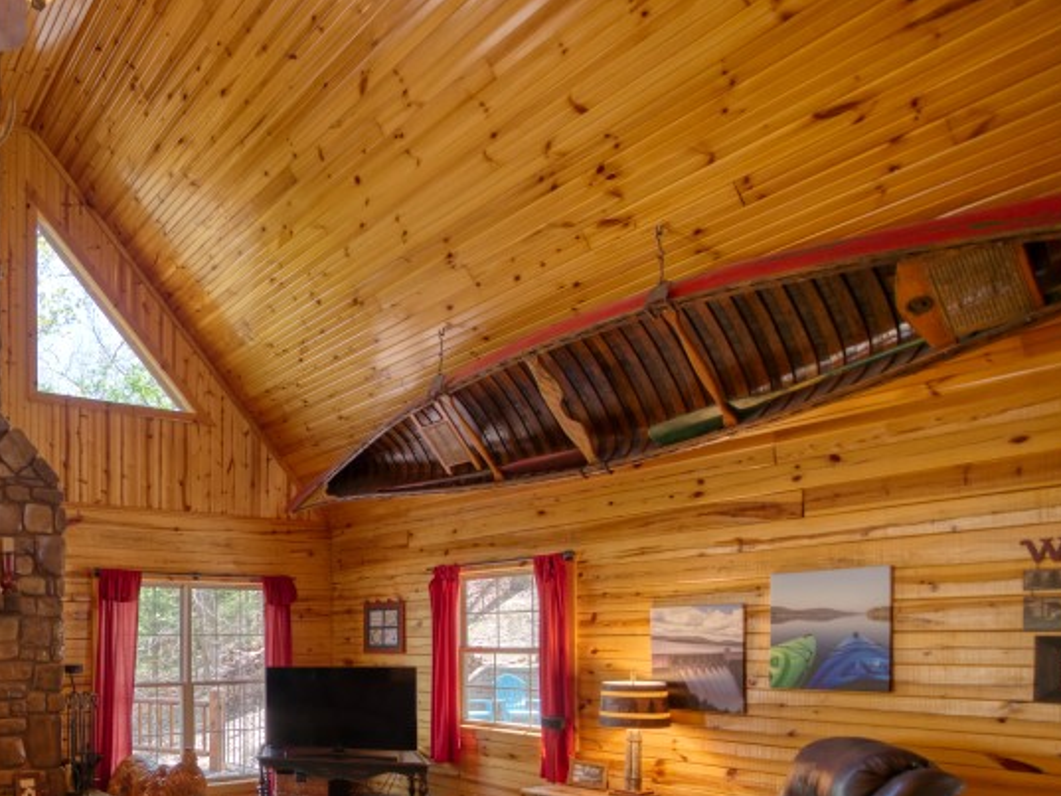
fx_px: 674
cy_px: 638
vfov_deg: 56.6
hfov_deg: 62.0
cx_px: 75
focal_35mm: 22
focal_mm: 12
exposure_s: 1/60
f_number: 4
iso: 640
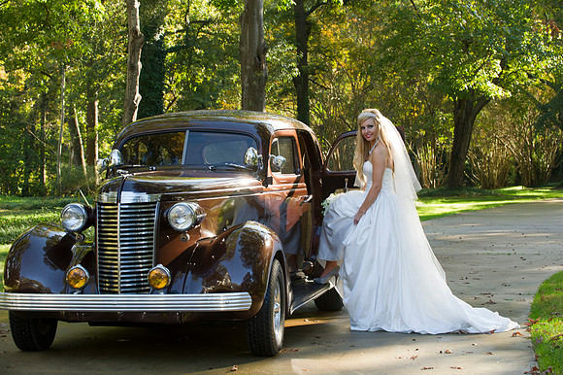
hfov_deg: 23.7
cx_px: 282
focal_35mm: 86
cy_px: 188
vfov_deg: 15.9
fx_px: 1344
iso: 500
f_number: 5.6
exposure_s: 1/100
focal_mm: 86
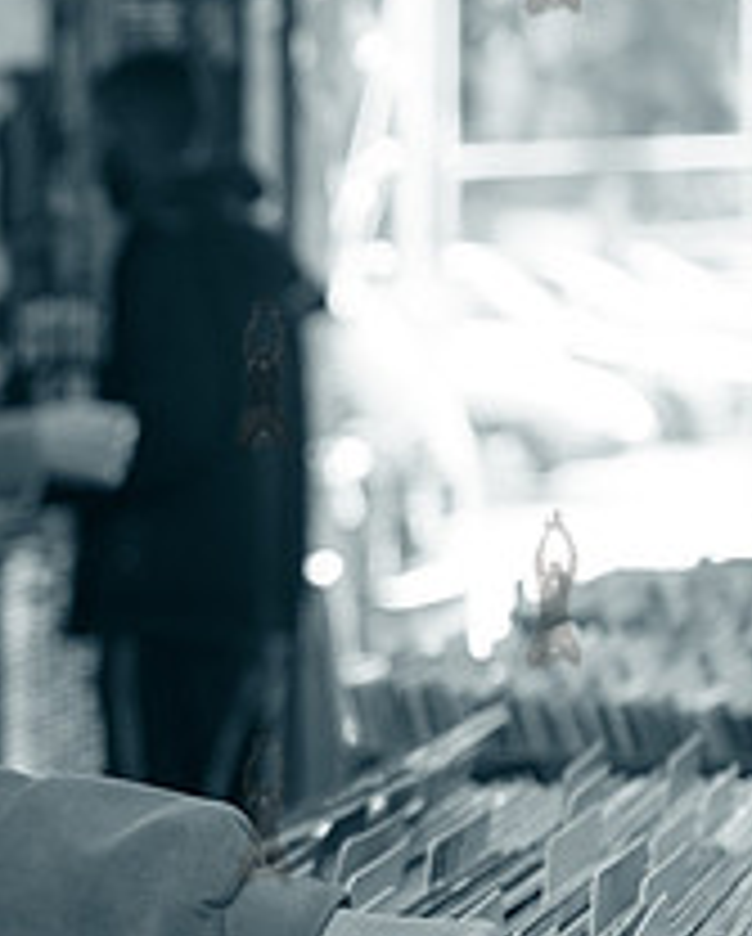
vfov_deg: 14.1
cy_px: 587
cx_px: -320
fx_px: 3775
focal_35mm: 136
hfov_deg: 11.0
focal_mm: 52
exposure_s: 1/320
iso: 640
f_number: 2.8
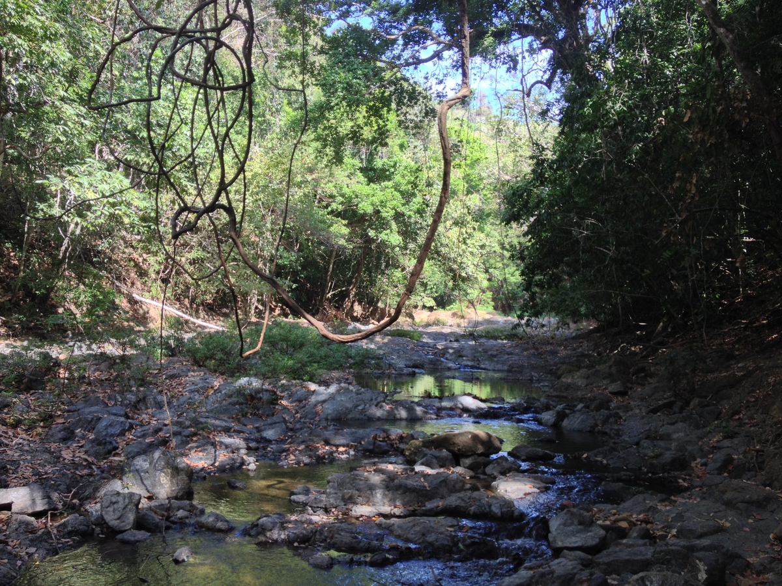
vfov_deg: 40.7
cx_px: 391
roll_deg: -1.3
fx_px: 791
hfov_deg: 52.6
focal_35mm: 35
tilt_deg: +1.0
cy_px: 293
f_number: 2.4
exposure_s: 1/130
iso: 50
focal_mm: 4.28
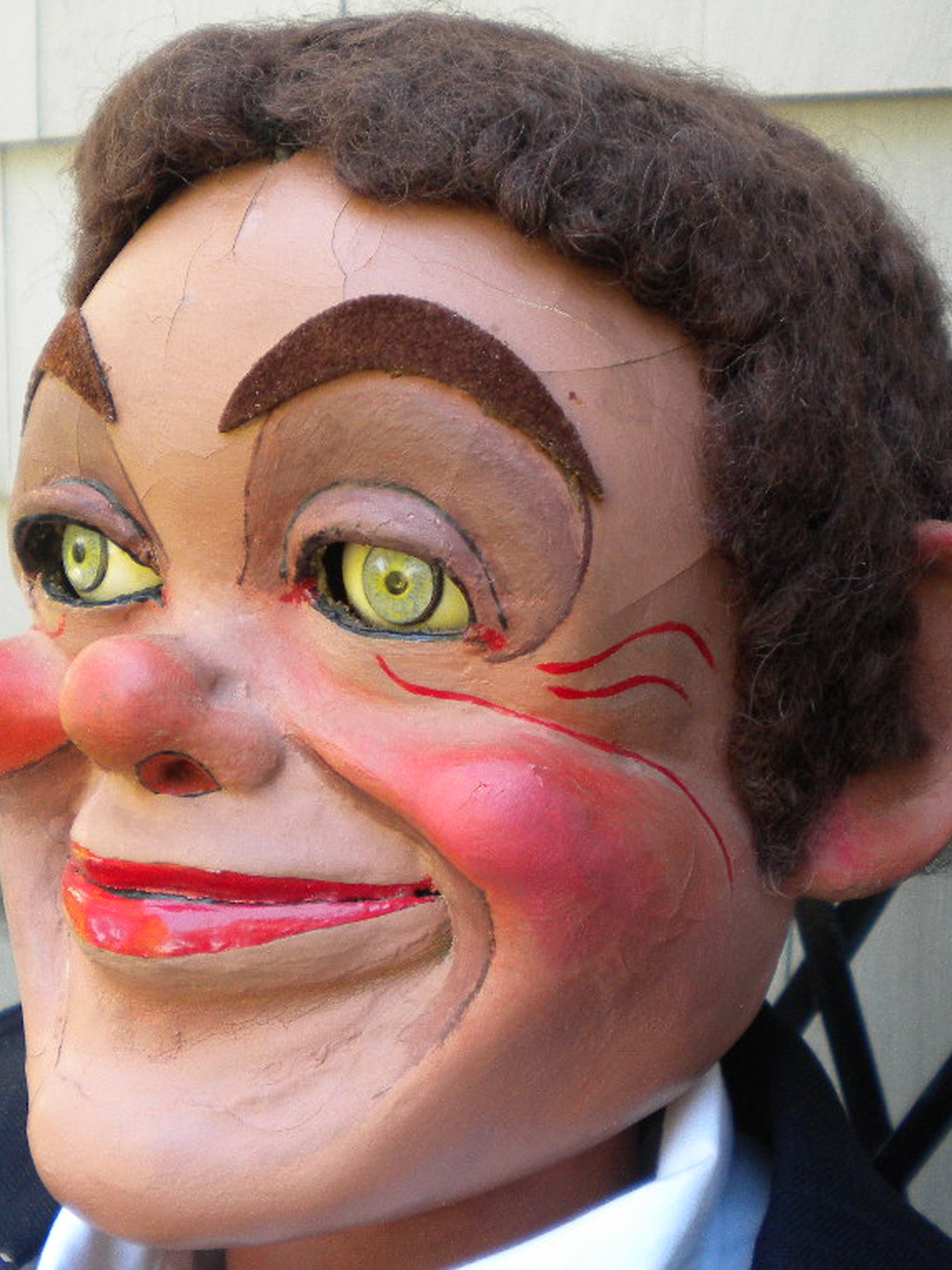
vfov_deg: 40.4
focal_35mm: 47
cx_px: 431
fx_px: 1724
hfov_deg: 30.9
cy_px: 633
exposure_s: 1/55.3
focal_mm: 6.3
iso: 185
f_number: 3.1
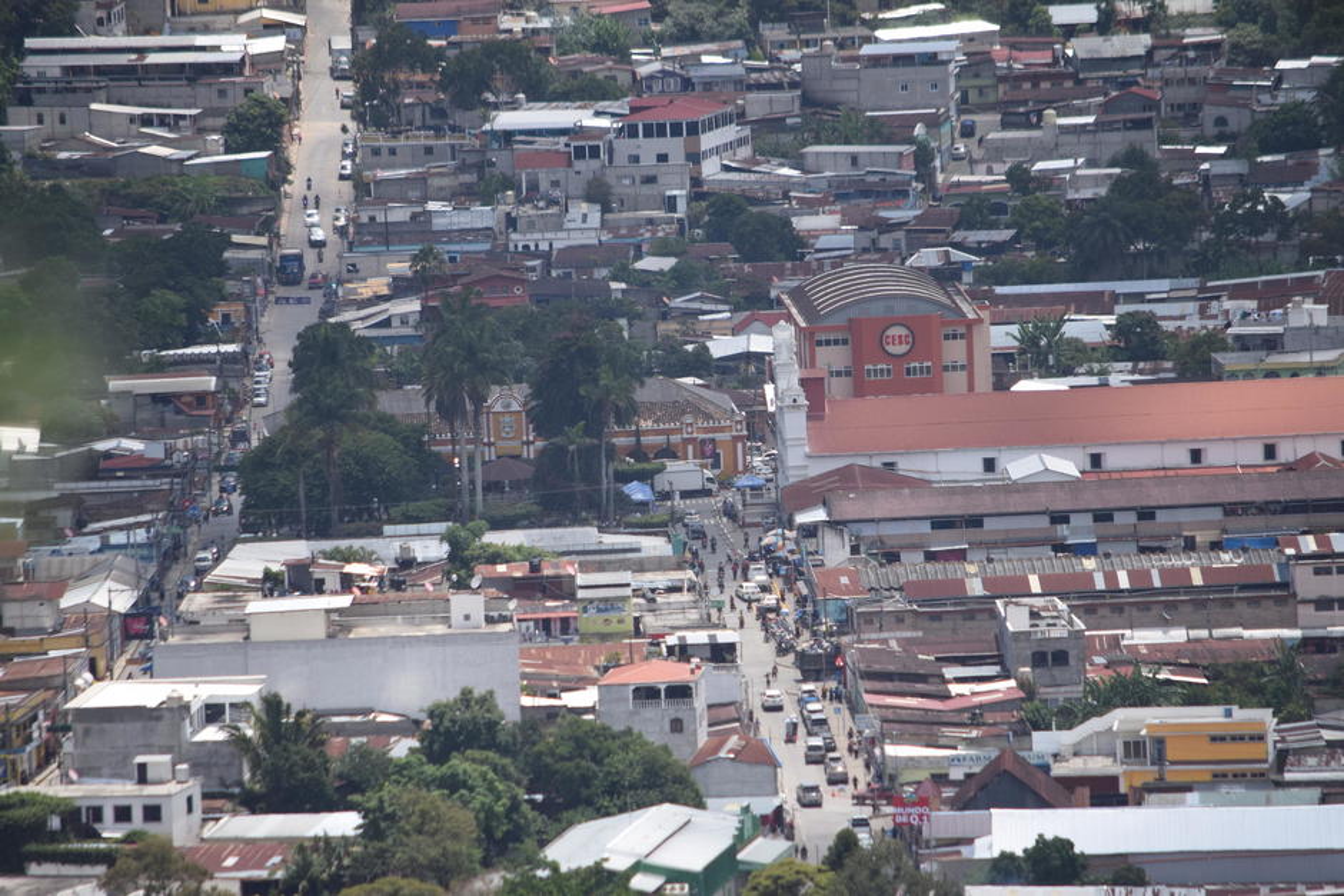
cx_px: 672
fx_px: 16801
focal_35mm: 450
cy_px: 448
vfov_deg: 3.1
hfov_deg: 4.6
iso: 400
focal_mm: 300
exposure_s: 1/1600
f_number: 6.3
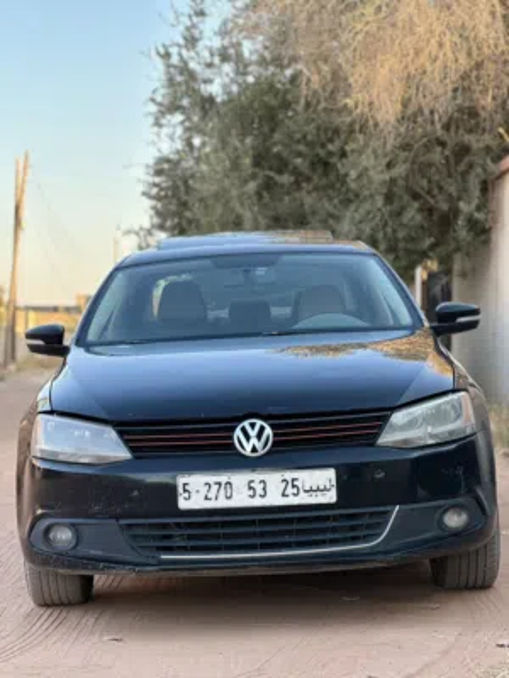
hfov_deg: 19.1
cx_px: 254
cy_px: 339
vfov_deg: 25.3
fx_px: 1510
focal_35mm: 77
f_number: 2.8
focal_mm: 9
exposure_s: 1/121
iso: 80
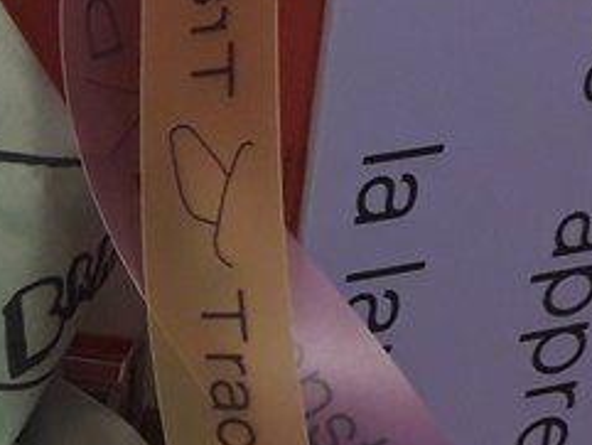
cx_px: -341
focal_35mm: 121
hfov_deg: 14.9
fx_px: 2070
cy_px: 497
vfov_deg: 12.1
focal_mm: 3.6
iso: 125
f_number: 1.9
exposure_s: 1/50
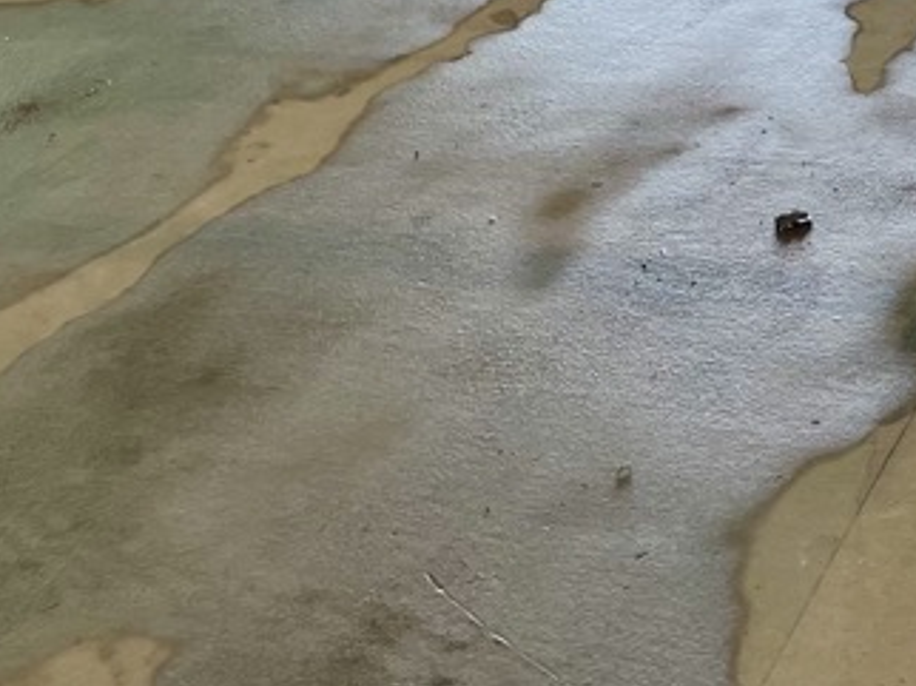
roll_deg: +1.6
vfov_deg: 14.2
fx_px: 2565
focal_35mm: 97
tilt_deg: -12.4
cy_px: -344
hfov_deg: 19.1
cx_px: 1090
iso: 32
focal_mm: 4.2
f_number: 1.6
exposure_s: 1/160
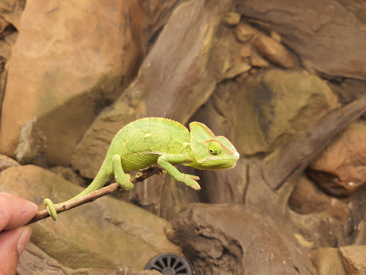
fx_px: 275
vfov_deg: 53.1
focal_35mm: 26
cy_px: 138
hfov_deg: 67.3
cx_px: 183
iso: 50
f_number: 1.7
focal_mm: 4.32
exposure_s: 1/223
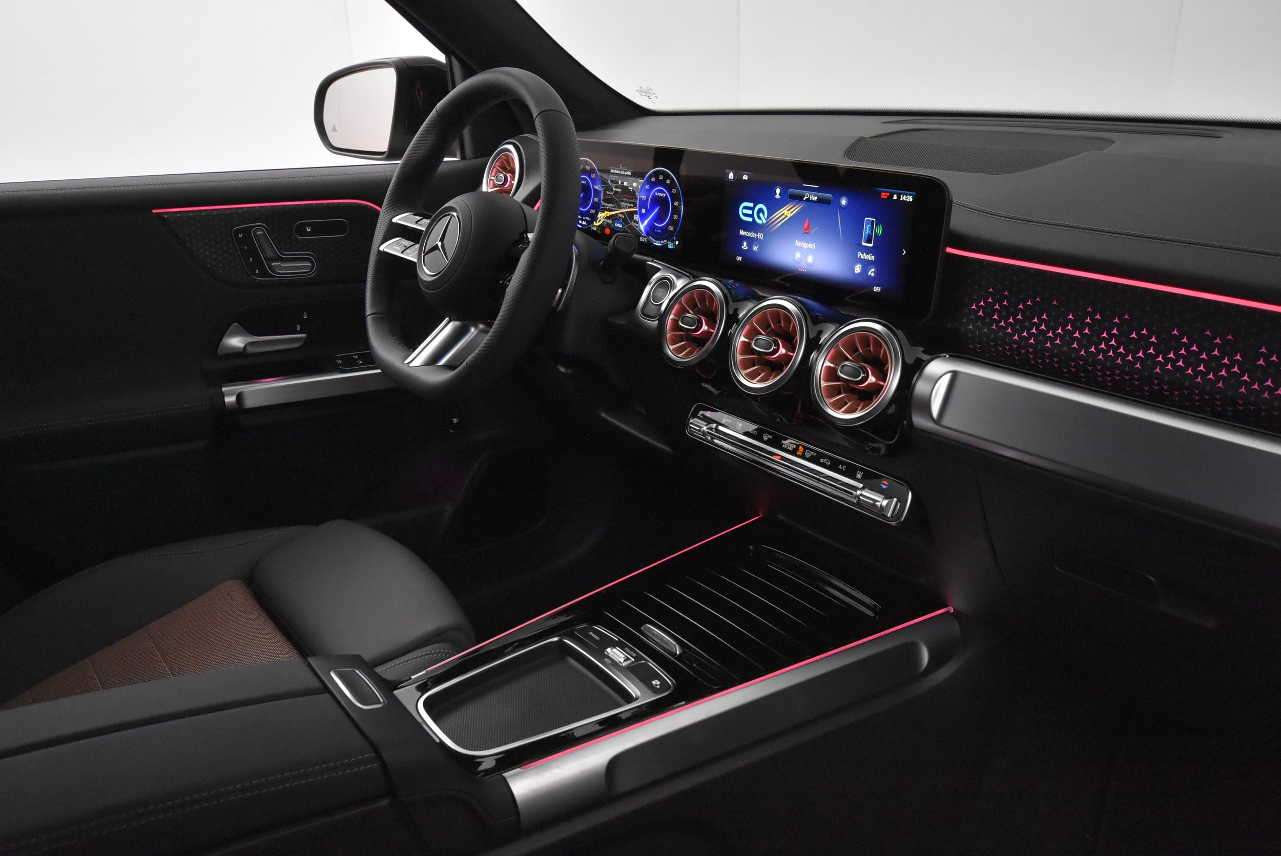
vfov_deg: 43.7
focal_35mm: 30
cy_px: 428
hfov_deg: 61.9
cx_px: 640
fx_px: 1068
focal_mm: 20
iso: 6400
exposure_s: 1/60
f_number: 5.6
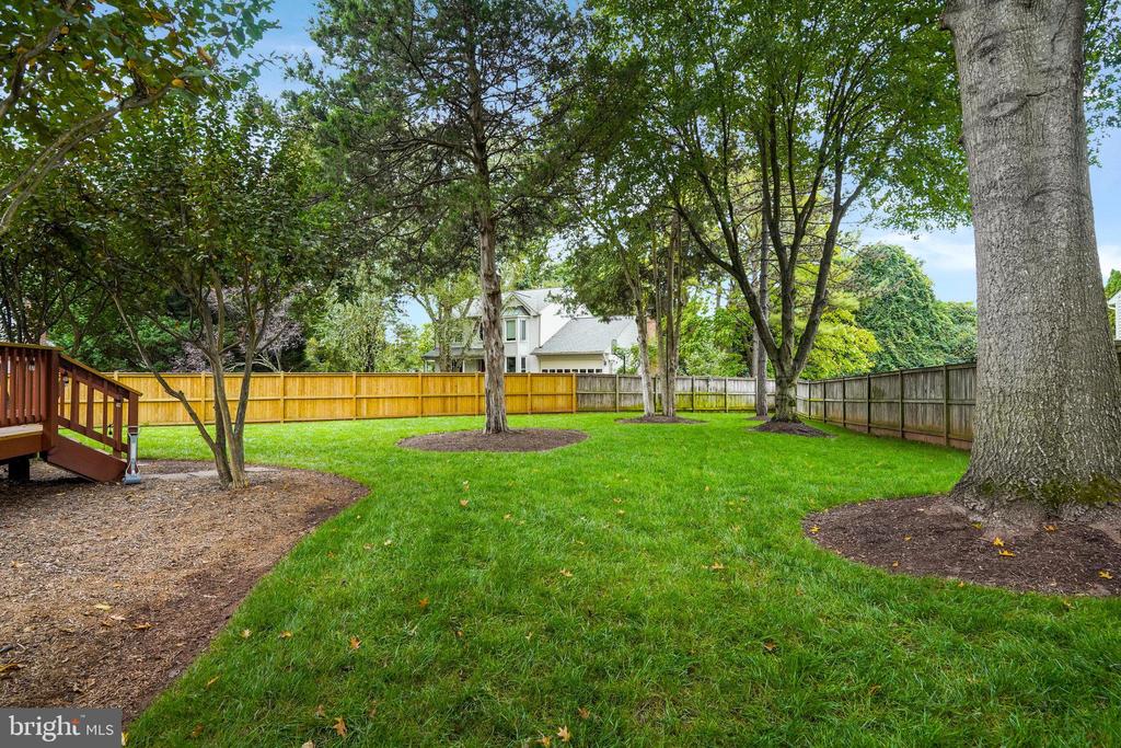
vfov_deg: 73.8
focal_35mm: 16
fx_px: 498
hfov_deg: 96.7
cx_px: 560
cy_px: 374
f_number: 8
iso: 1250
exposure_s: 1/250
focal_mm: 16
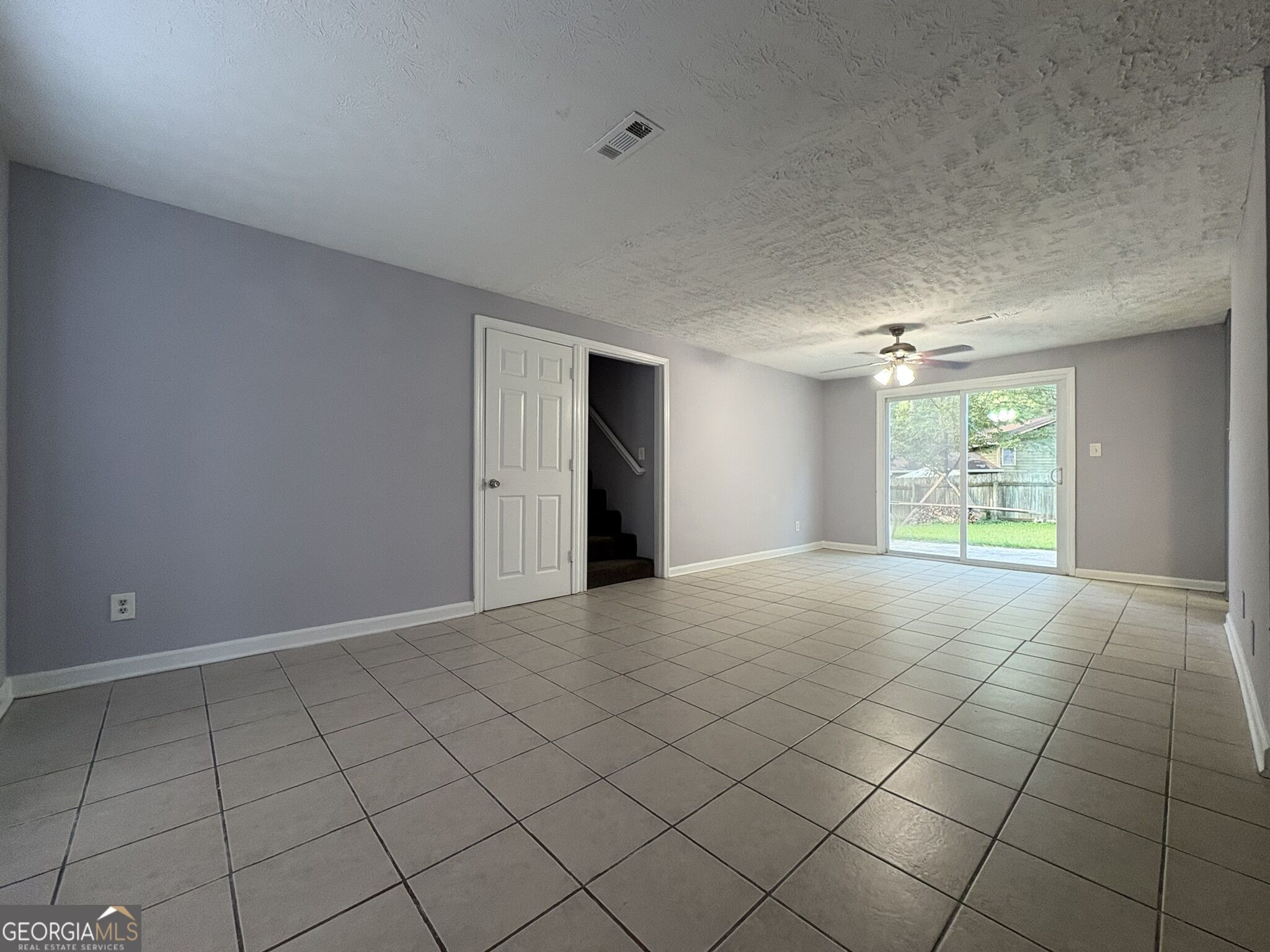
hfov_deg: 102.1
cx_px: 635
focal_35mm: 14
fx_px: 514
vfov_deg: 85.7
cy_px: 476
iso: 250
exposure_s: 1/60
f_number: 2.2
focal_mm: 2.22
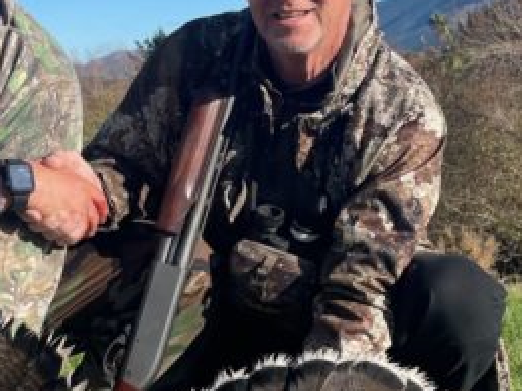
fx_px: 1161
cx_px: 171
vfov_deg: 19.0
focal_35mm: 77
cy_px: 304
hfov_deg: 25.2
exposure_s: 1/2882
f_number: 1.6
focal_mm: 4.2
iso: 32
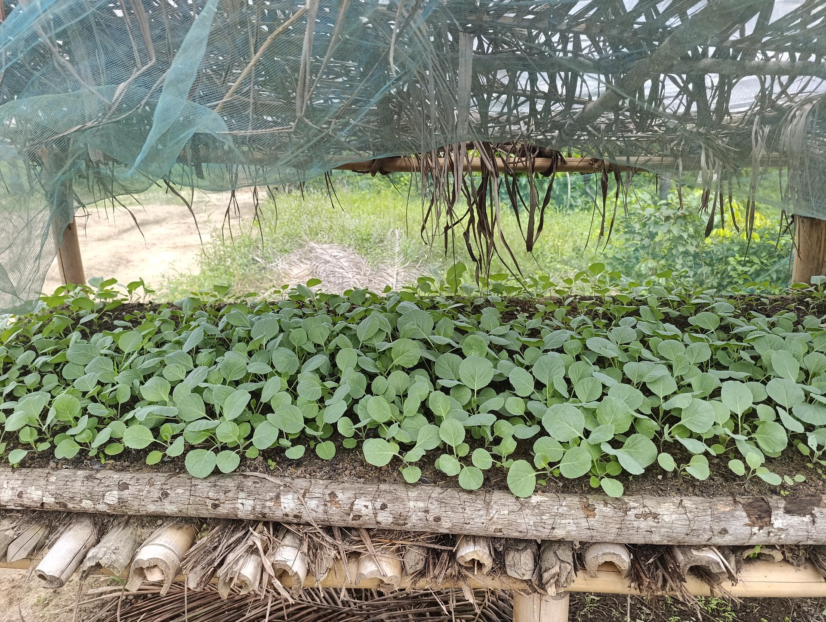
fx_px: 550
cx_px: 413
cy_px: 311
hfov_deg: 73.8
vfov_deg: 59.0
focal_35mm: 23
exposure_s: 1/116
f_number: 1.6
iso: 50
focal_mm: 6.14
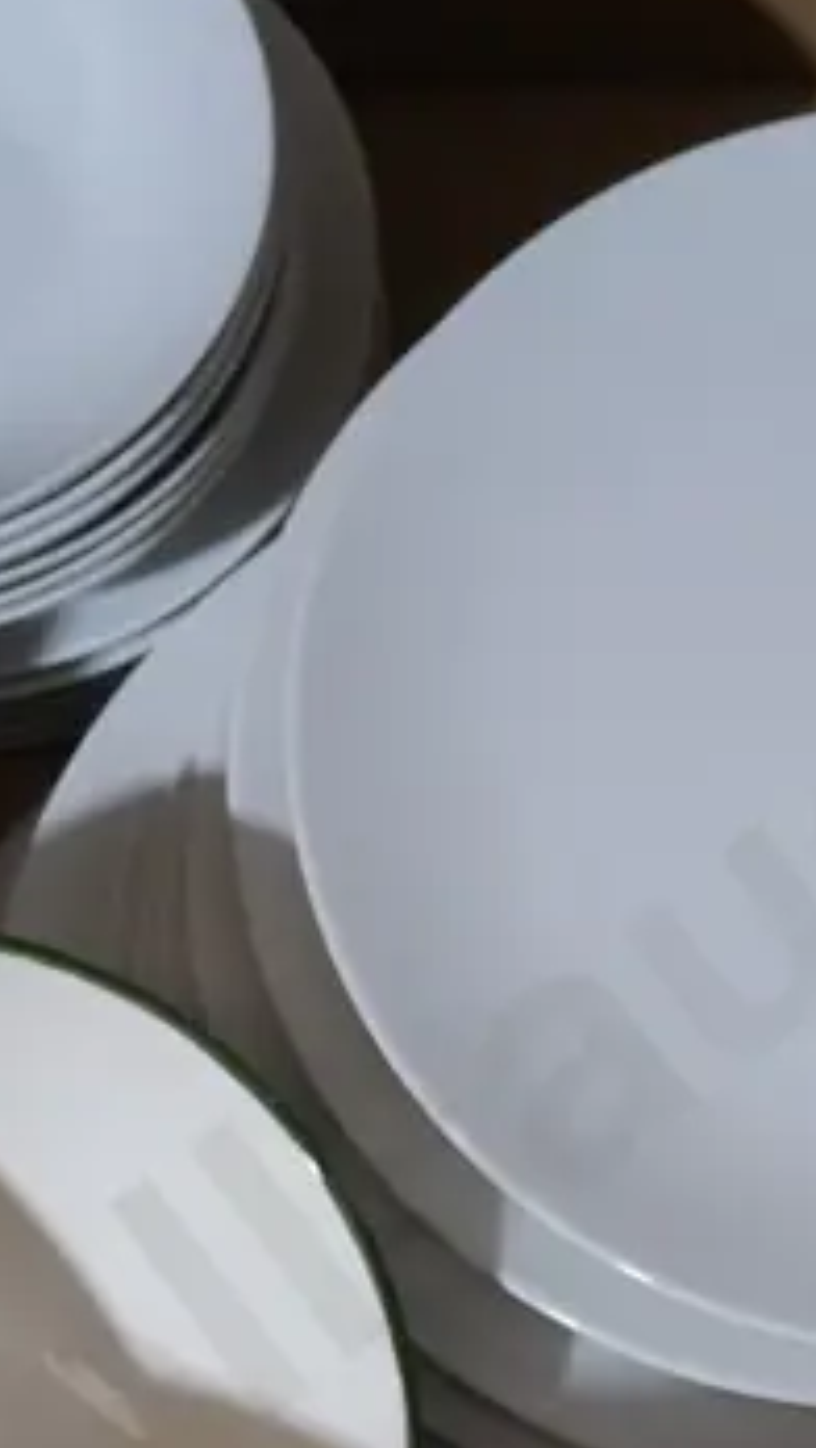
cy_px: 922
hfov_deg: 11.0
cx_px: 774
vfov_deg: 19.6
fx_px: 4189
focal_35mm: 109
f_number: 4
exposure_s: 1/60
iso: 800
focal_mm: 17
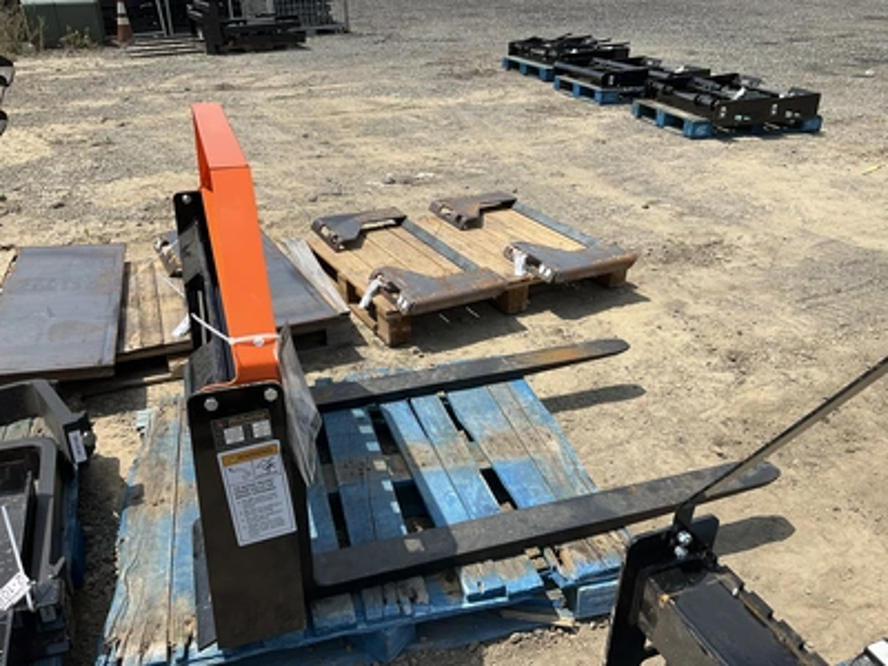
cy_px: 333
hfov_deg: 61.7
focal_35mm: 29
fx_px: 744
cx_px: 444
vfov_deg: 48.2
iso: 25
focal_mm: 3
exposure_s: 1/2058
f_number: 1.8
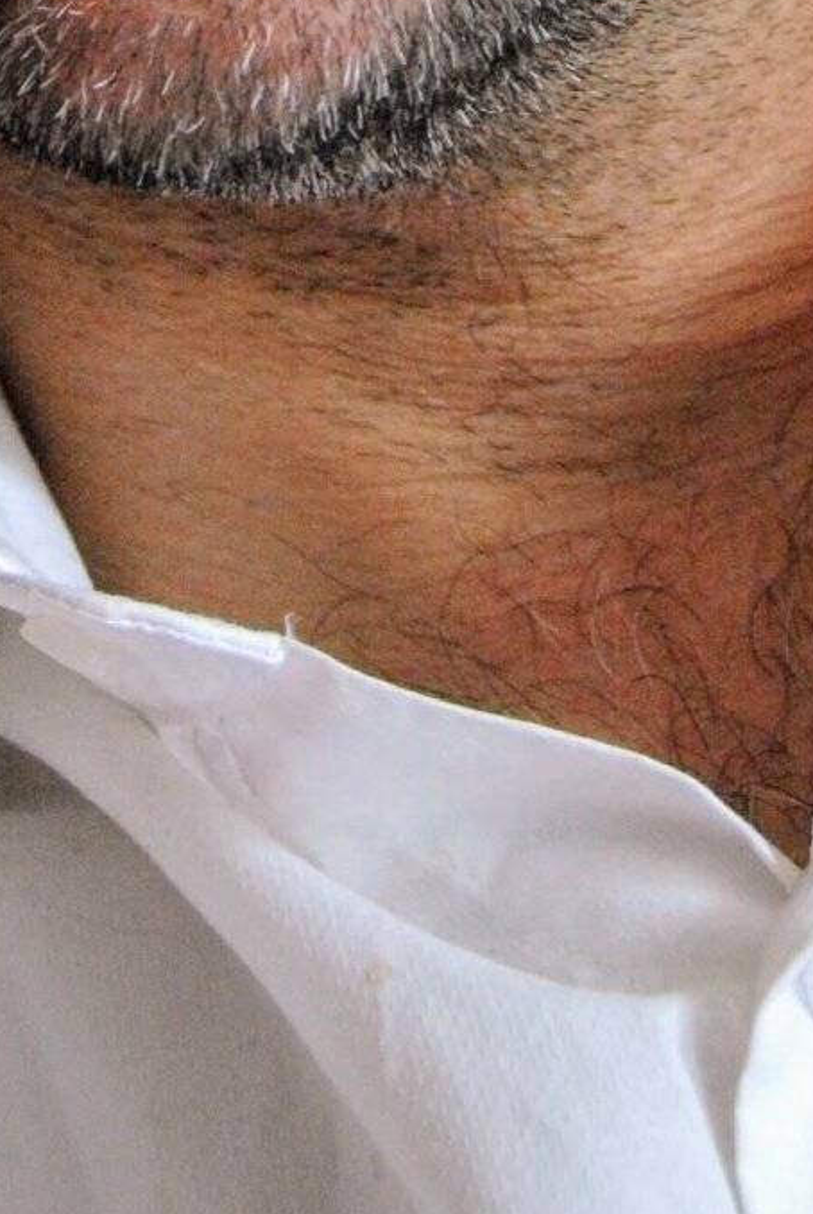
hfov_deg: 7.8
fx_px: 5943
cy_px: -640
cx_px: 134
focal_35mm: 176
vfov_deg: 11.2
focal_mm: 26
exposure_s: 1/40
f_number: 4
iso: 800
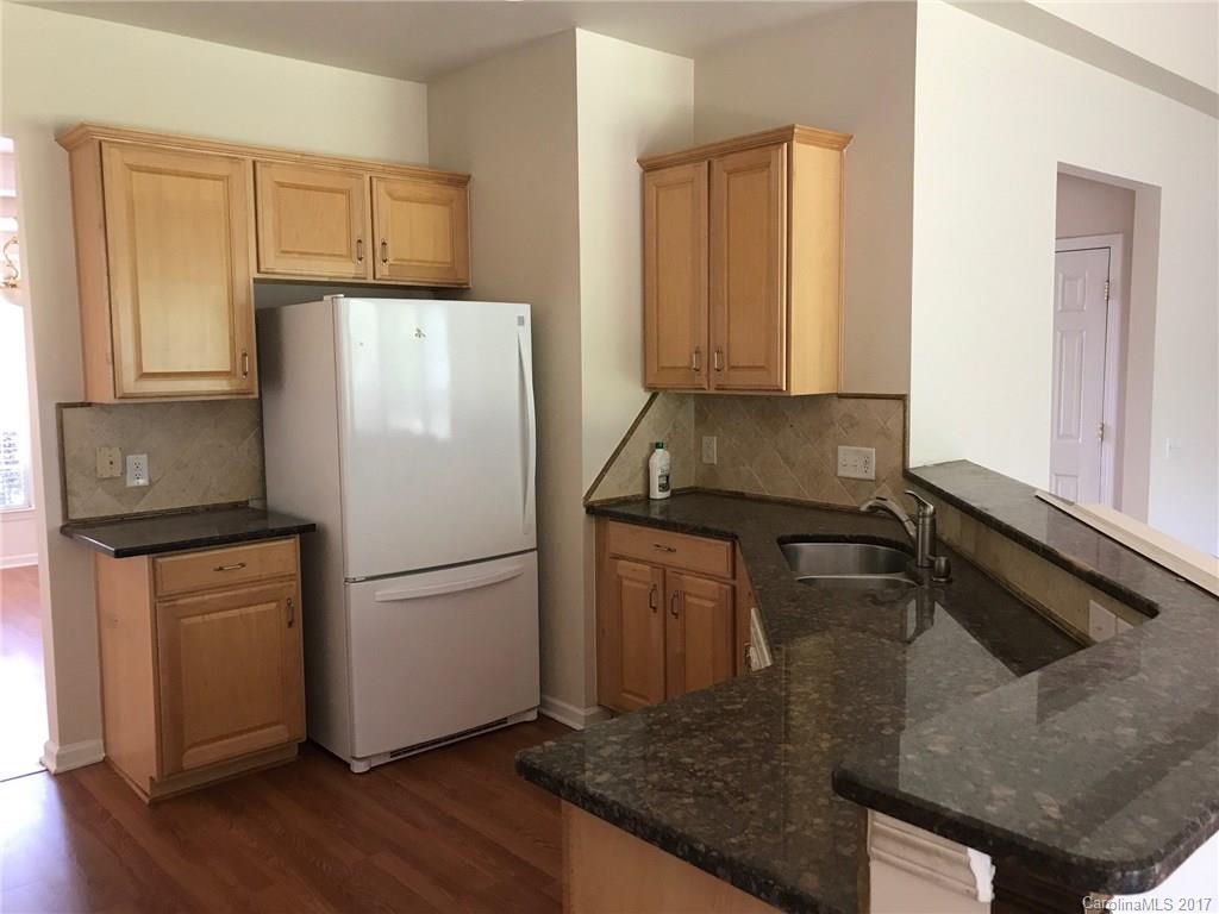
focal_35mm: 28
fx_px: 986
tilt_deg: -4.3
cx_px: 610
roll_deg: +0.6
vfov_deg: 49.7
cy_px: 457
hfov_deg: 63.4
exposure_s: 1/17
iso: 40
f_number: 1.8
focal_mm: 3.99
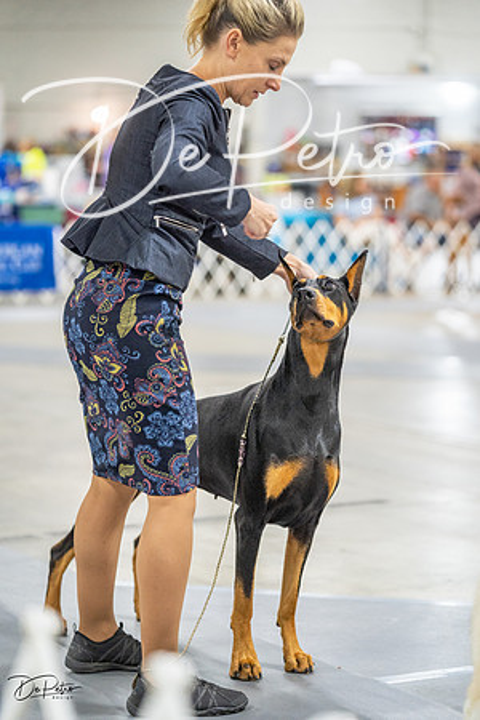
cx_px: 240
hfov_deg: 13.4
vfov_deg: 20.0
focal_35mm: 102
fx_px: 2040
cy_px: 360
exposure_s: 1/160
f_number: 2.8
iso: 3200
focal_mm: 102
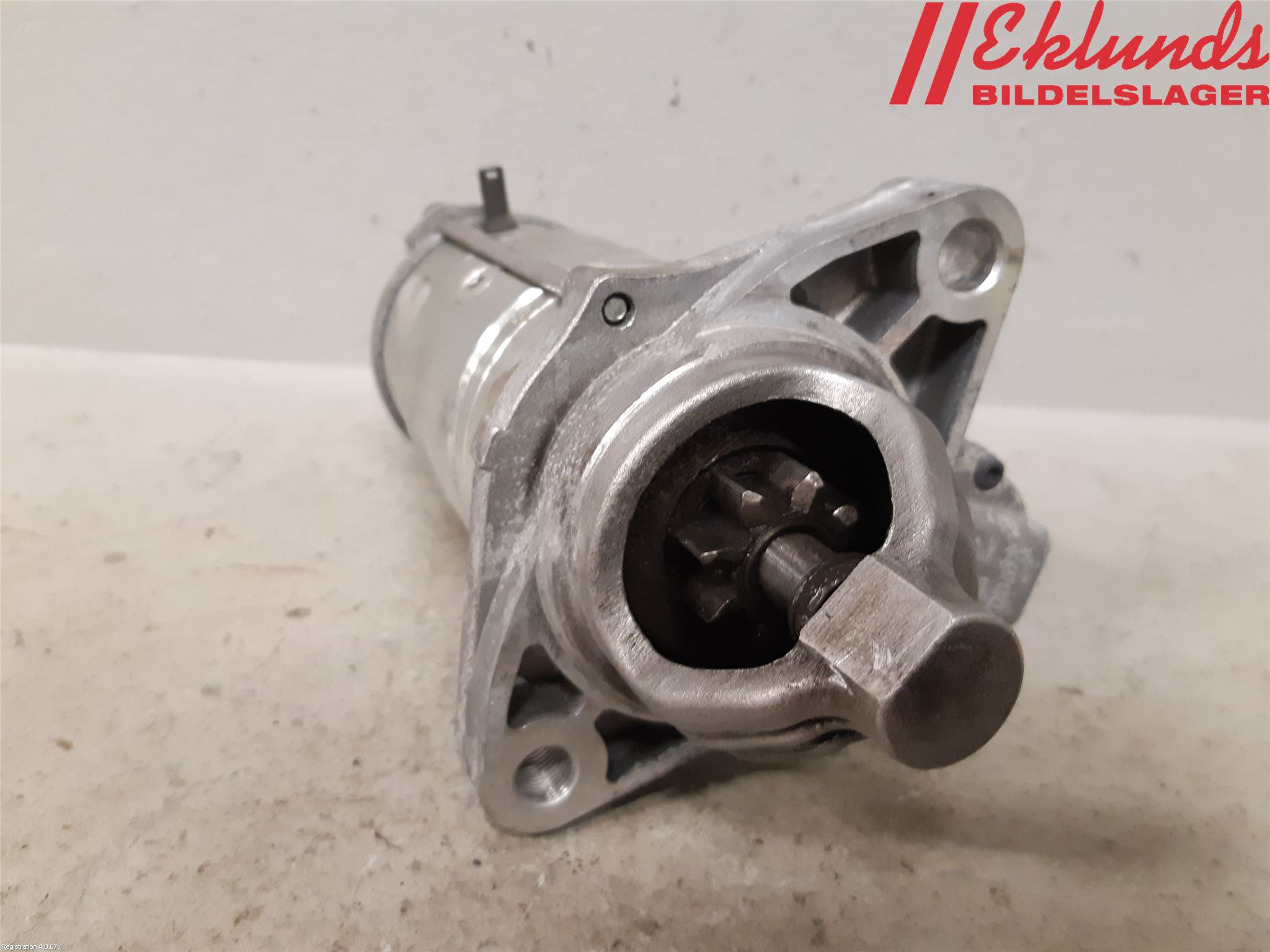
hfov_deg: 67.3
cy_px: 476
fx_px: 954
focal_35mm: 26
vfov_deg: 53.1
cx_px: 635
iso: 320
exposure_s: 1/50
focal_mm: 3.93
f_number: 1.7
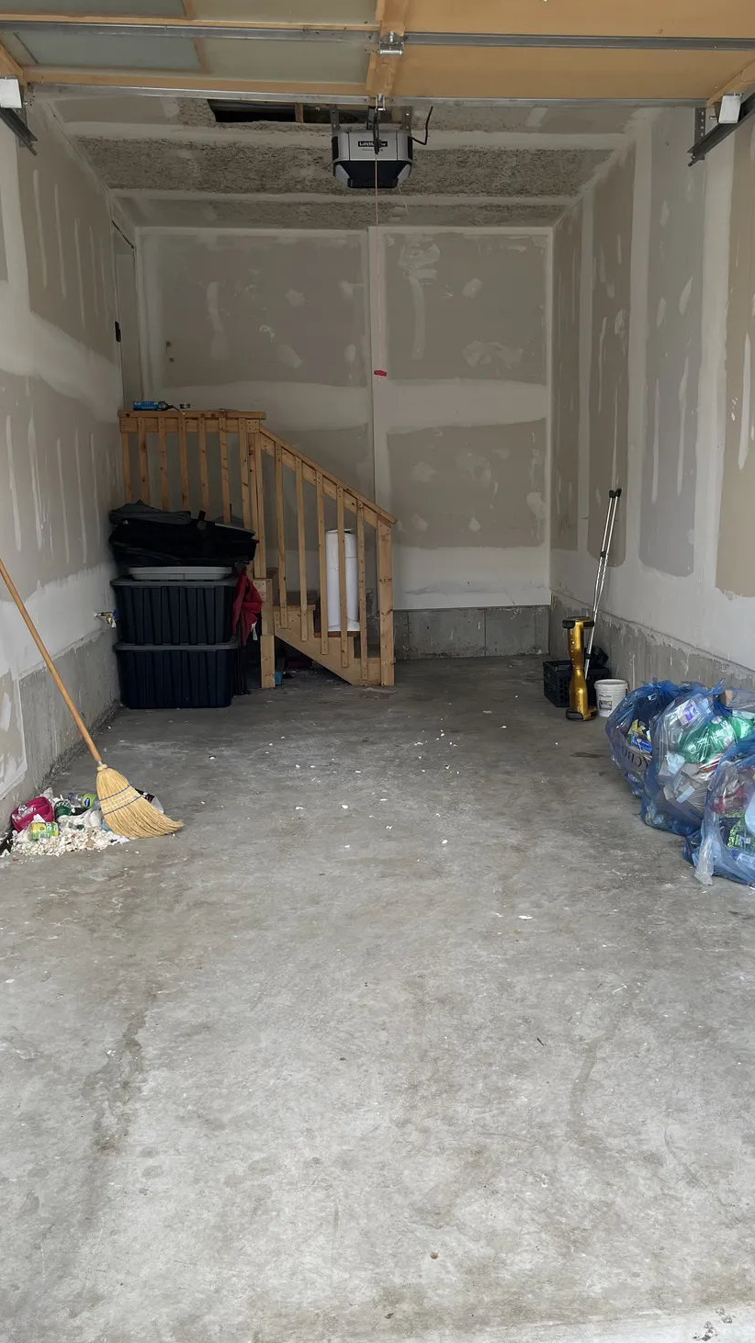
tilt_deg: -9.8
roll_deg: +0.8
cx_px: 432
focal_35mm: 31
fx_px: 1104
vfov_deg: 62.6
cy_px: 689
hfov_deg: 37.7
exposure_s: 1/309
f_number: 1.6
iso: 50
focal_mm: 5.1
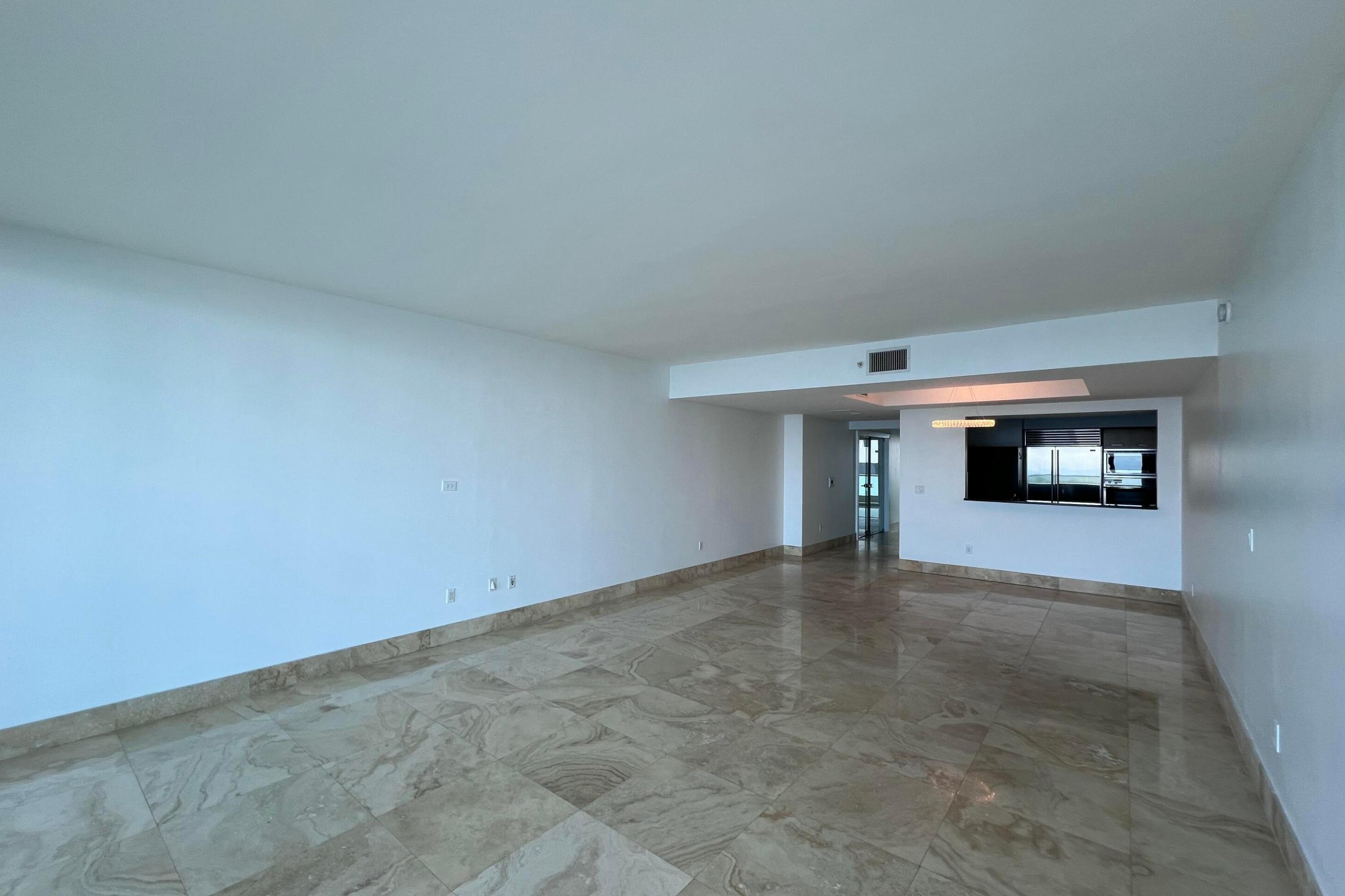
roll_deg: -0.6
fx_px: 523
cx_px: 654
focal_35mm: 14
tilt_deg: +0.1
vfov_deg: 81.2
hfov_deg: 104.2
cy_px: 458
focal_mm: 1.57
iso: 40
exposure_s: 1/120
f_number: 1.8
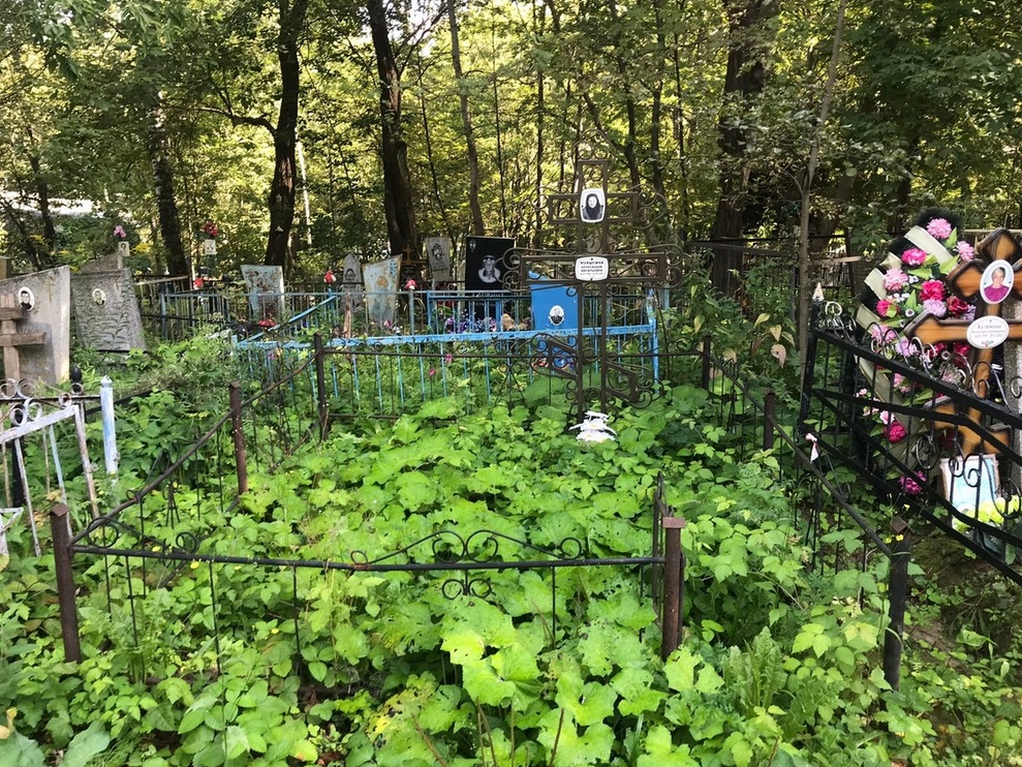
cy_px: 393
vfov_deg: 48.2
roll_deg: -0.1
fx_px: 856
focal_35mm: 29
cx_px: 514
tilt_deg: -18.2
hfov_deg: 61.7
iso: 32
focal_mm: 3.99
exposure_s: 1/90
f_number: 1.8
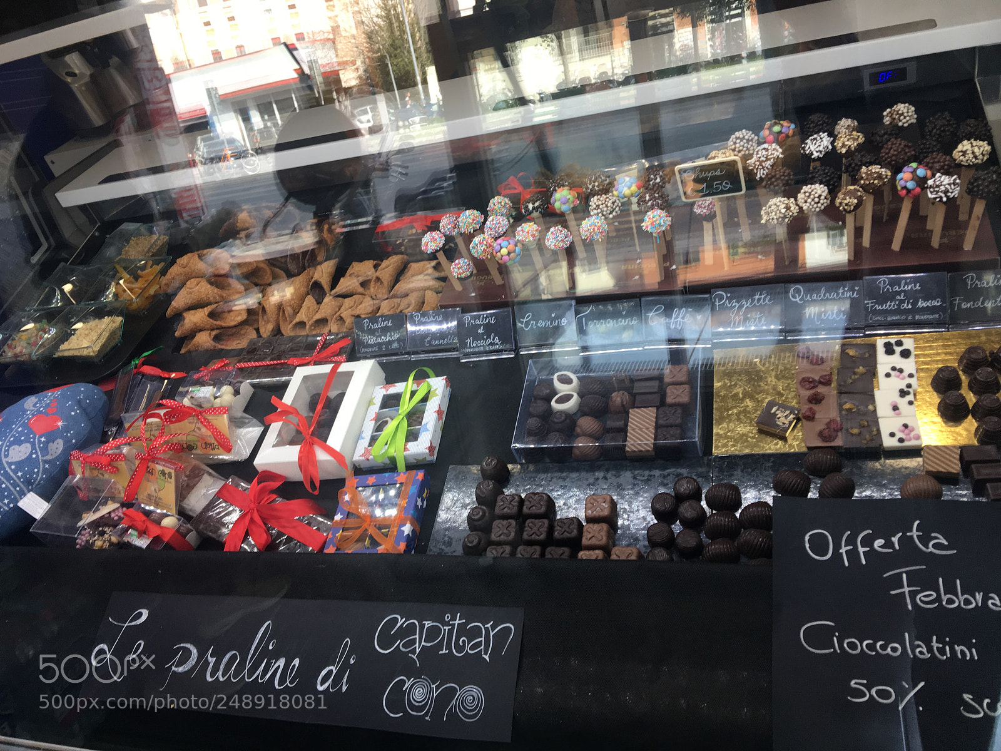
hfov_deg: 61.7
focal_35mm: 29
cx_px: 500
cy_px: 376
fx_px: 839
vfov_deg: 48.2
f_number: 2.2
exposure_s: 1/100
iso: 32
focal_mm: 4.15
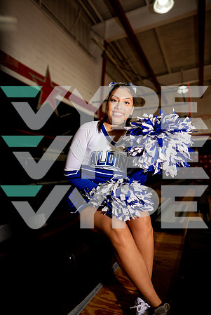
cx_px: 106
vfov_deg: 73.7
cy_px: 158
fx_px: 210
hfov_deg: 53.2
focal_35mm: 24
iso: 100
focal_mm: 24
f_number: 1.4
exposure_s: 1/640
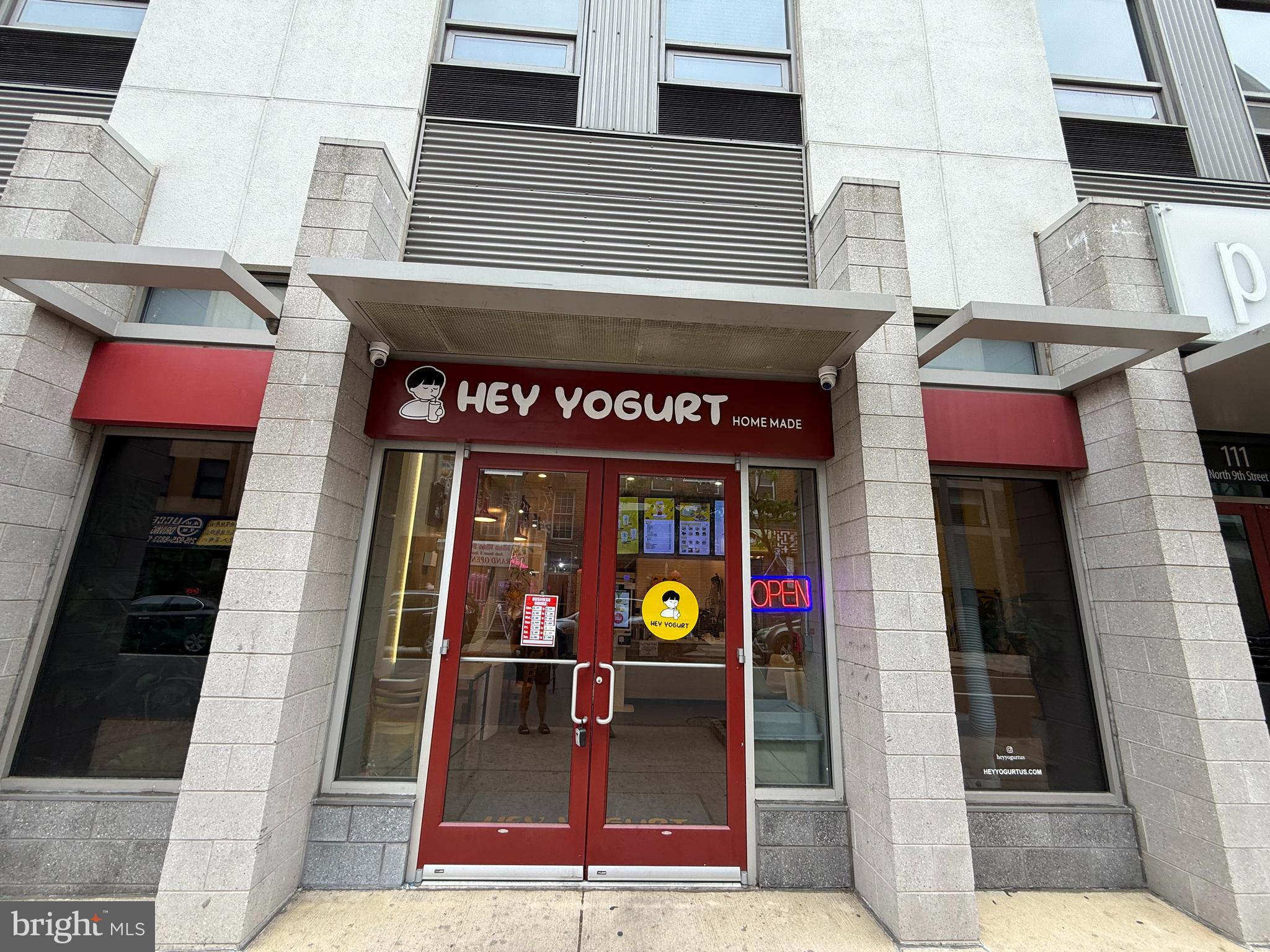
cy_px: 476
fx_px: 514
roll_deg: -2.6
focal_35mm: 14
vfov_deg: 85.7
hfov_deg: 102.1
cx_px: 635
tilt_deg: +14.1
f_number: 2.2
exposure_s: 1/99
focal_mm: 2.22
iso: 40
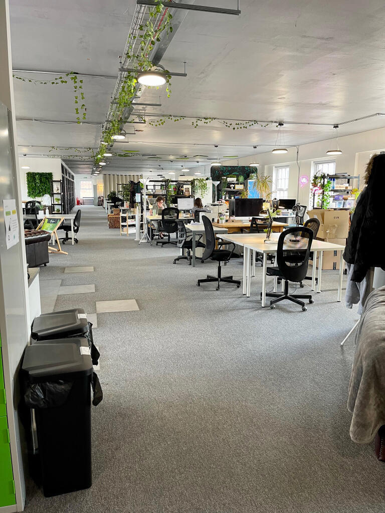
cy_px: 256
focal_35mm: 26
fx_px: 386
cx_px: 192
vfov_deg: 67.3
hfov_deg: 53.1
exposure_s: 1/50
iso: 80
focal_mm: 5.1
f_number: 1.6
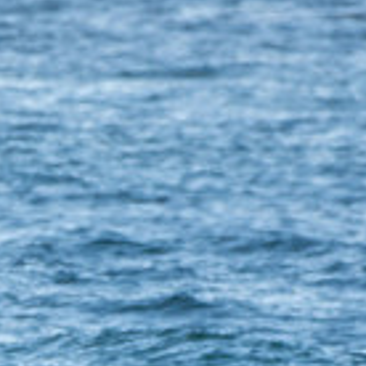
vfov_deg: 0.7
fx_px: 32142
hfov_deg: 0.7
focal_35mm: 2687
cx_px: -42
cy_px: 500
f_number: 5.6
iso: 450
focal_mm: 500
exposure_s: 1/400
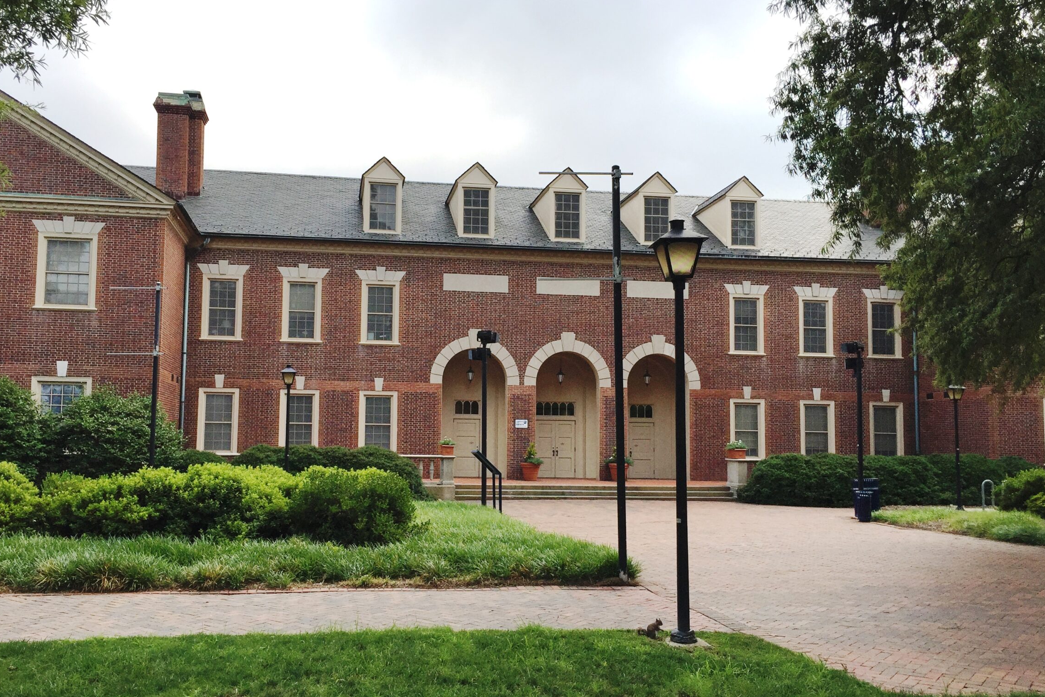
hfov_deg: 55.8
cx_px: 489
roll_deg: -2.0
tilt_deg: +2.9
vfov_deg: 38.9
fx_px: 987
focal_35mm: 34
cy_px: 366
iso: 32
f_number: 2.2
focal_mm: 4.15
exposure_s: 1/581
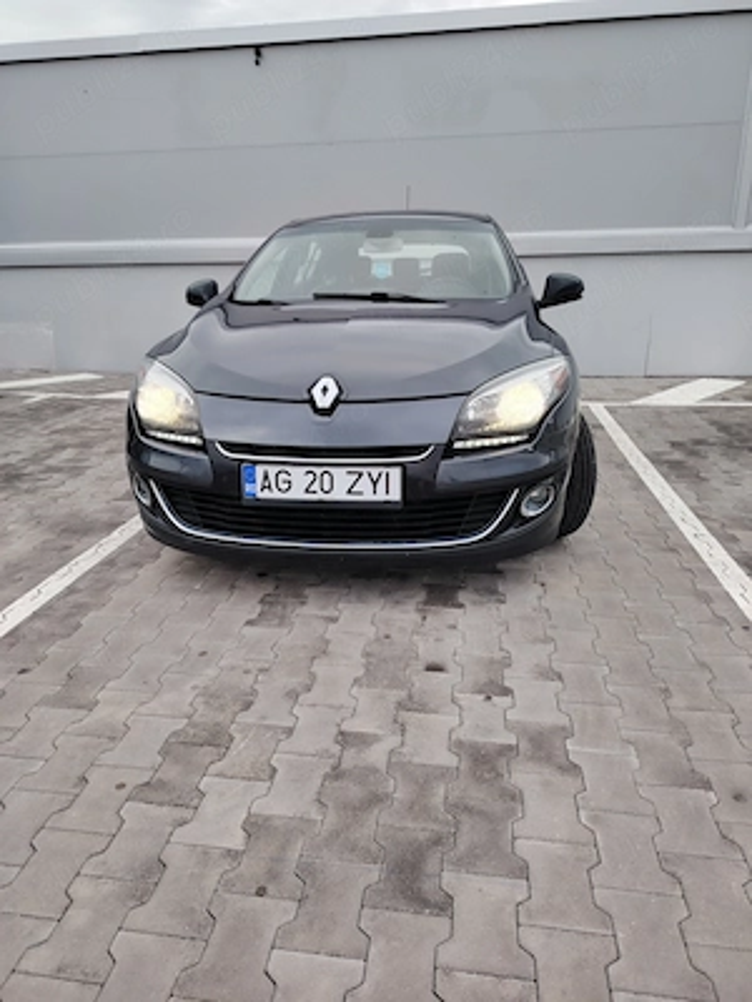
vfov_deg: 71.6
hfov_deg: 56.8
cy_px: 501
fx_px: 695
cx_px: 376
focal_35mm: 24
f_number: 1.75
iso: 157
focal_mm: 5.25
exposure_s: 1/100
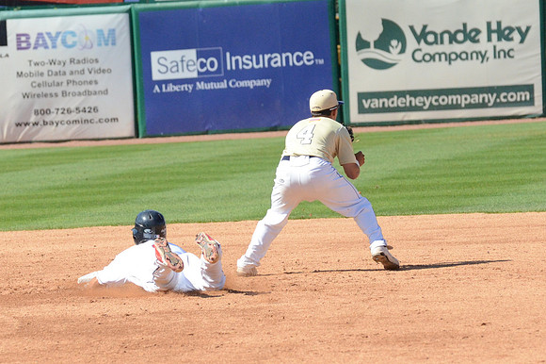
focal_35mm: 210
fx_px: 3183
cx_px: 273
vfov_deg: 6.5
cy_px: 182
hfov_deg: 9.8
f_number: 4.8
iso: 1600
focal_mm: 140
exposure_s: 1/8000
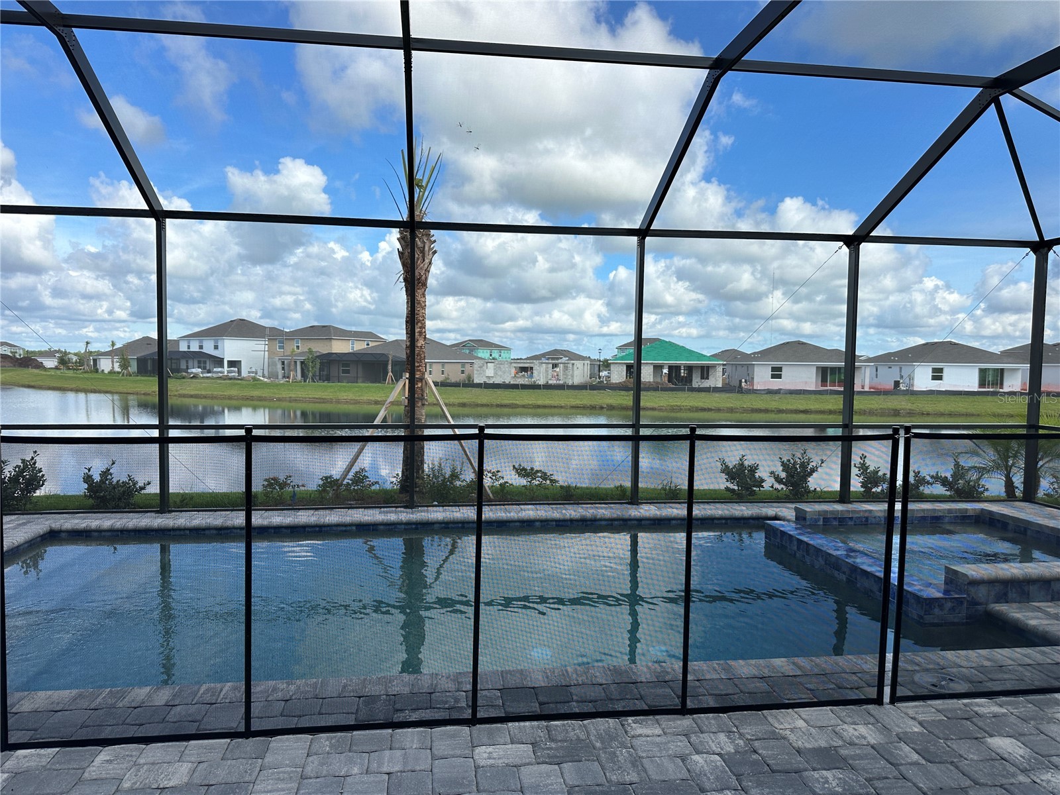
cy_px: 398
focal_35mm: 24
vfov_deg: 56.8
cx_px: 530
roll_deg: -1.8
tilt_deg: -1.2
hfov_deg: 71.6
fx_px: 735
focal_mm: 6.86
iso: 80
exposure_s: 1/2070
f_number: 1.78
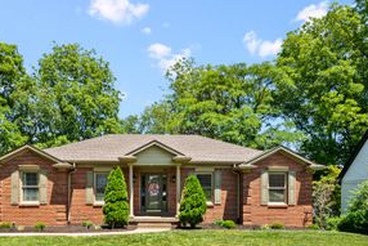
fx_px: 286
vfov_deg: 44.4
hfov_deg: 65.0
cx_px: 153
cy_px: 193
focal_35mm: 28
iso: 400
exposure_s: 1/80
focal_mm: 16
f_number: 11
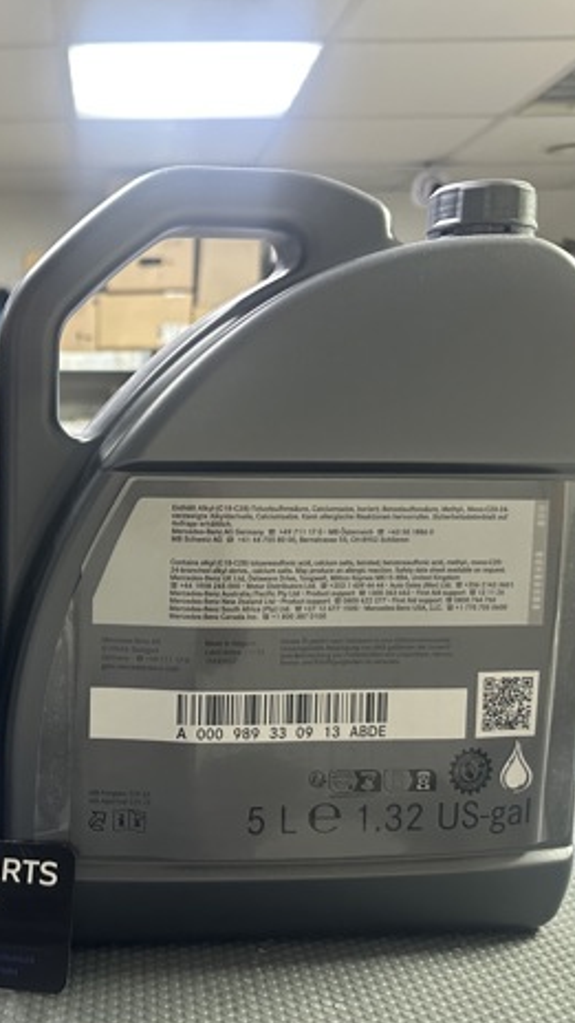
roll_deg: -0.8
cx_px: 9
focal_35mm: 36
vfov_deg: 55.3
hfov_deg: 30.6
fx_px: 976
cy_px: 521
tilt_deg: -6.5
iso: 500
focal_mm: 6.86
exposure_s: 1/60
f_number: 1.78
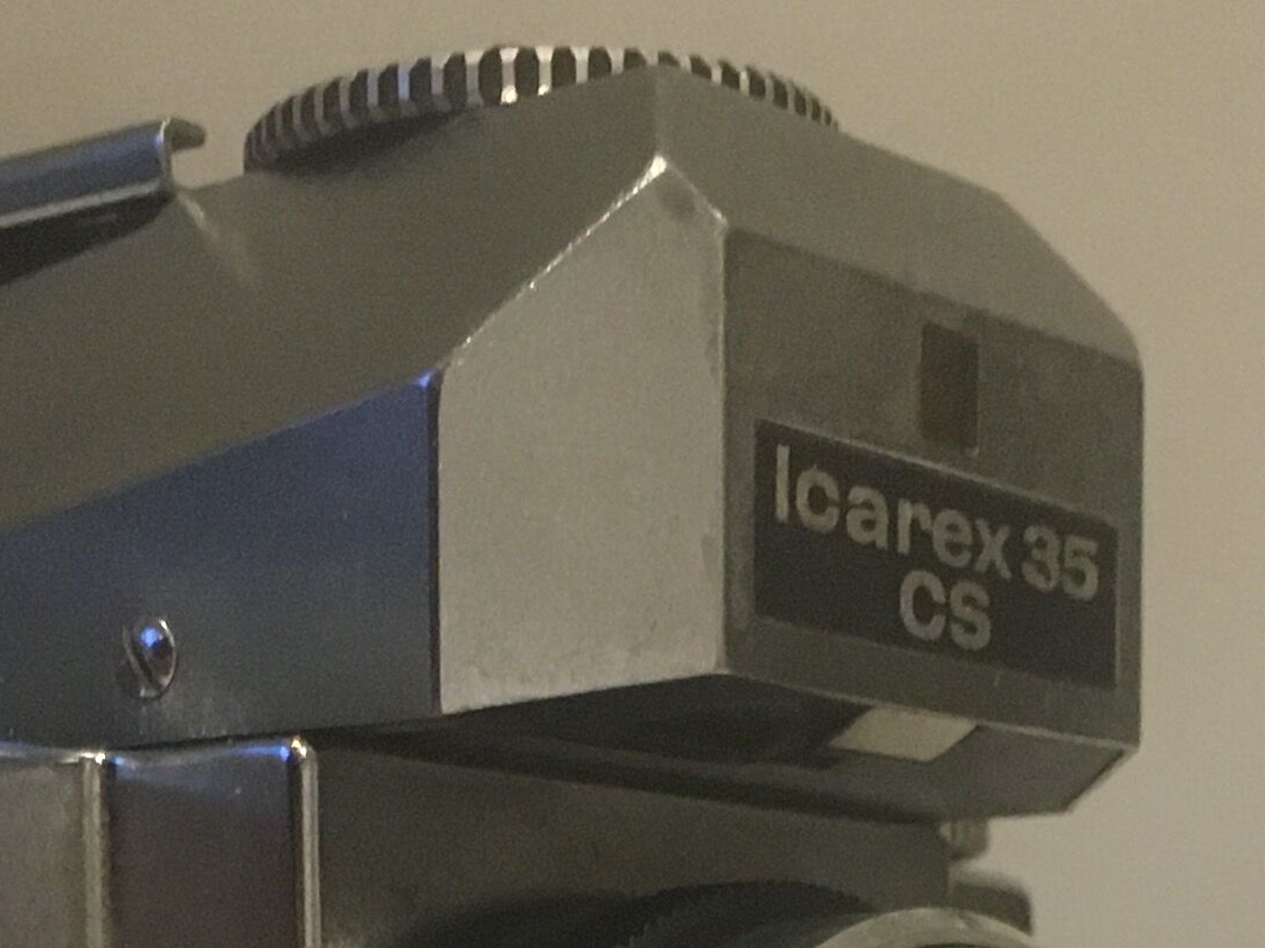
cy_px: 1578
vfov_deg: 12.7
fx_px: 3946
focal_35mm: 108
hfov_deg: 18.2
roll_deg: +0.5
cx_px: 474
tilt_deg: -3.8
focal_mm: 4.15
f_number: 2.2
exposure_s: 1/17
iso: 200
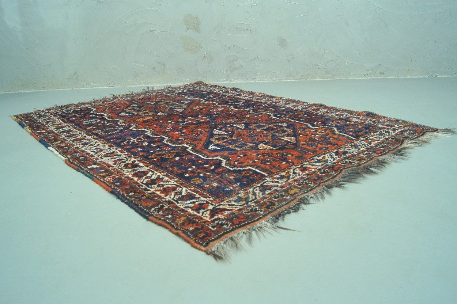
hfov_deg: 67.4
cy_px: 152
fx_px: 343
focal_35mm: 27
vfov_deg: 47.9
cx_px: 228
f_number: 8
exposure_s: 1/15
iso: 800
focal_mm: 18
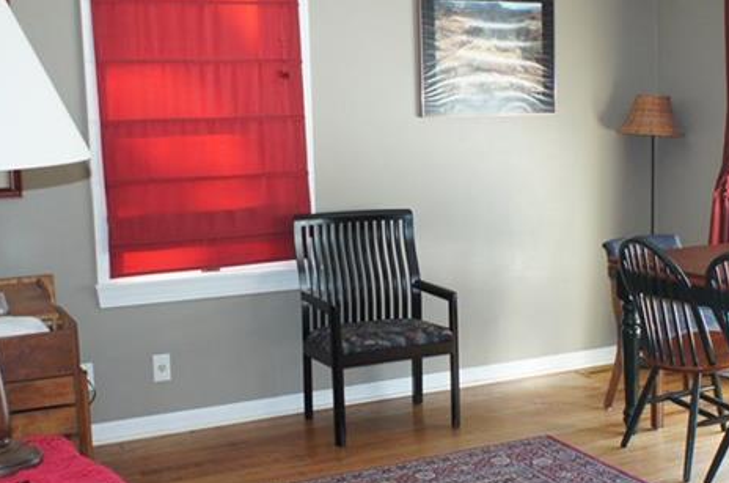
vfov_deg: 25.4
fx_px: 1071
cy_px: 245
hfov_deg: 37.4
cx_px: 446
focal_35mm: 53
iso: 400
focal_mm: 16
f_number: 2.8
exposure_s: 1/60
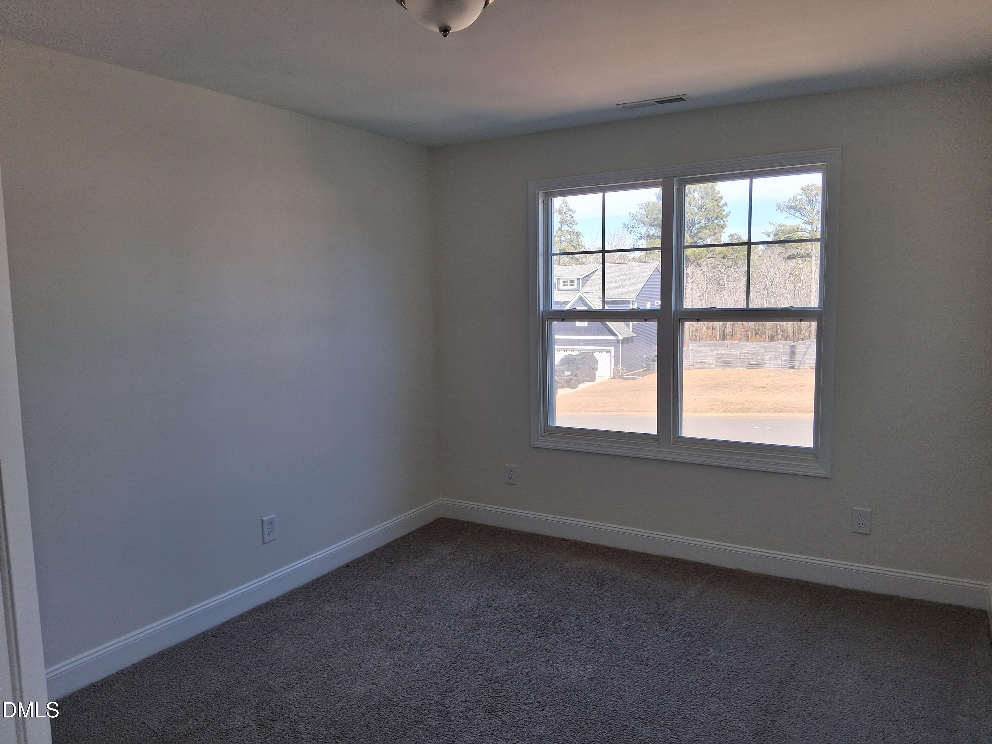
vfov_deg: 53.1
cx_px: 496
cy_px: 372
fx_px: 745
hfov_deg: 67.3
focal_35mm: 26
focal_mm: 3.98
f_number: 1.8
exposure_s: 1/120
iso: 32
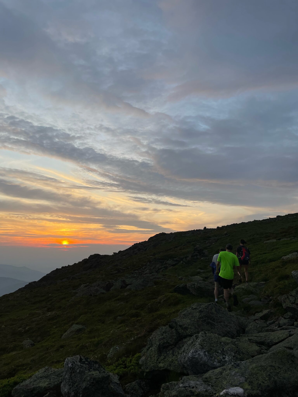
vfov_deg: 67.3
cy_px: 198
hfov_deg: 53.1
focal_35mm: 26
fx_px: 298
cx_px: 149
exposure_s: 1/774
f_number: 1.6
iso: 50
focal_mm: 4.2
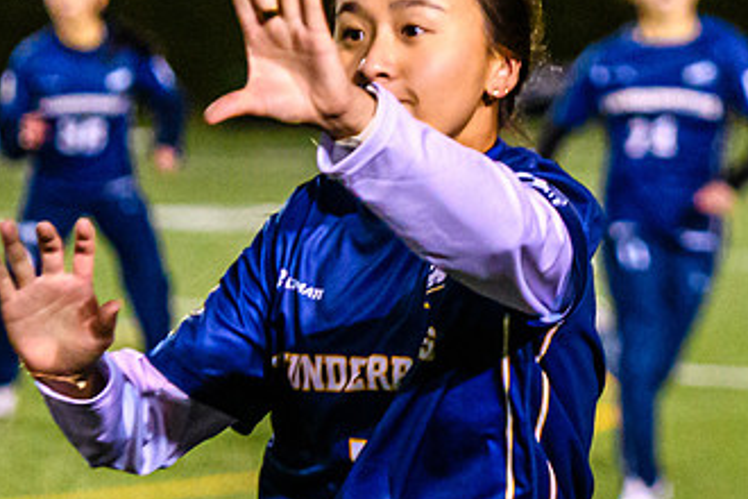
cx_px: 333
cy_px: -76
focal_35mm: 513
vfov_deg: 2.7
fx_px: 10658
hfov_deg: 4.0
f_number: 3.2
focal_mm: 110
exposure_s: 1/800
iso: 4000
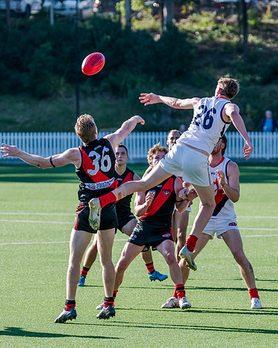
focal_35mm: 351
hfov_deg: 4.4
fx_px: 3613
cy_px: 152
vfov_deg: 5.5
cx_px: 113
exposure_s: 1/1600
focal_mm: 220
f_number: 5.6
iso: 800
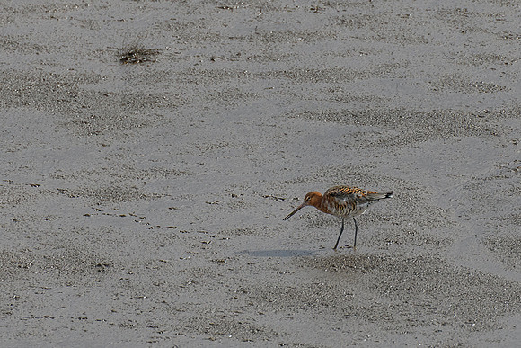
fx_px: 17234
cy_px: 225
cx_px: 462
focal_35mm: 1191
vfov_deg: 1.2
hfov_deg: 1.7
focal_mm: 400
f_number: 6.3
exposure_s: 1/1600
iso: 400
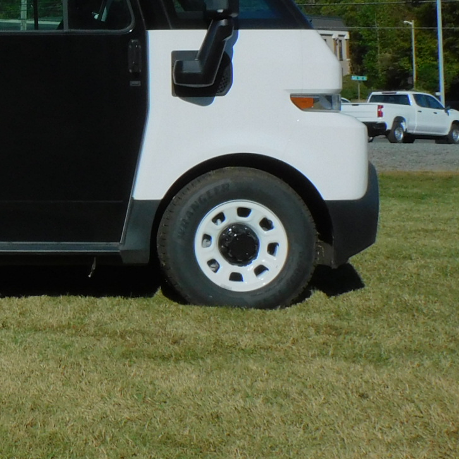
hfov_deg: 19.3
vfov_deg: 20.6
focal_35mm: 83
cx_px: -142
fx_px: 1245
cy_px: 69
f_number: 6.3
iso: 125
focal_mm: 5.4
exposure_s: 1/1250
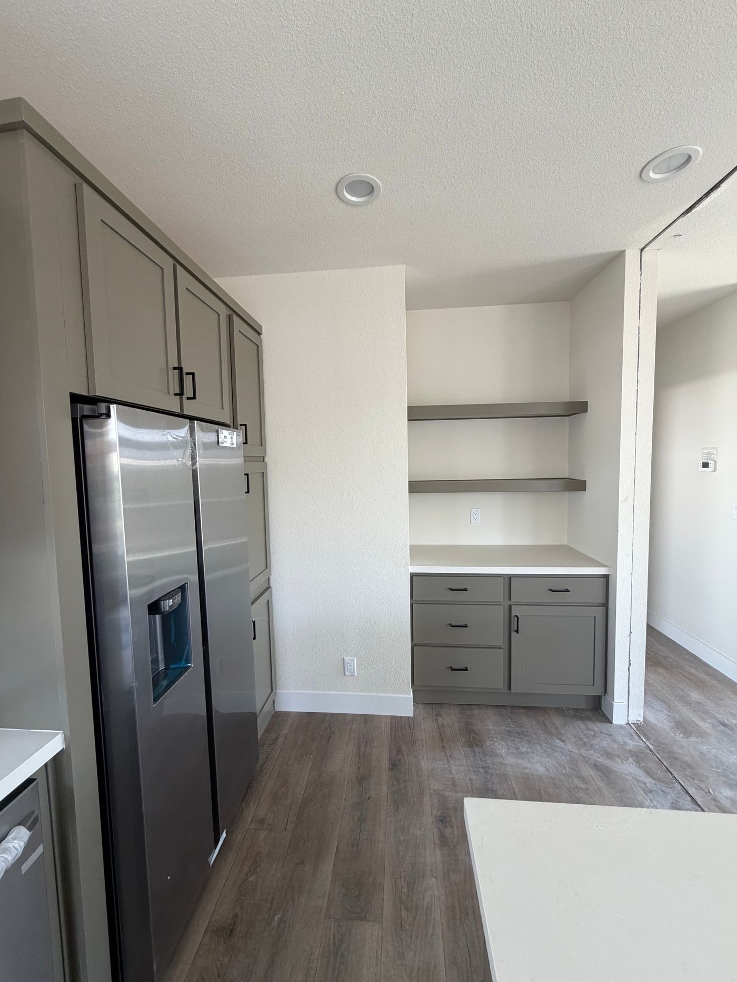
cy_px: 491
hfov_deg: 85.7
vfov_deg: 102.1
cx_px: 368
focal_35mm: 14
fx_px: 397
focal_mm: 2.22
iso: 200
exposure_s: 1/121
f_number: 2.2
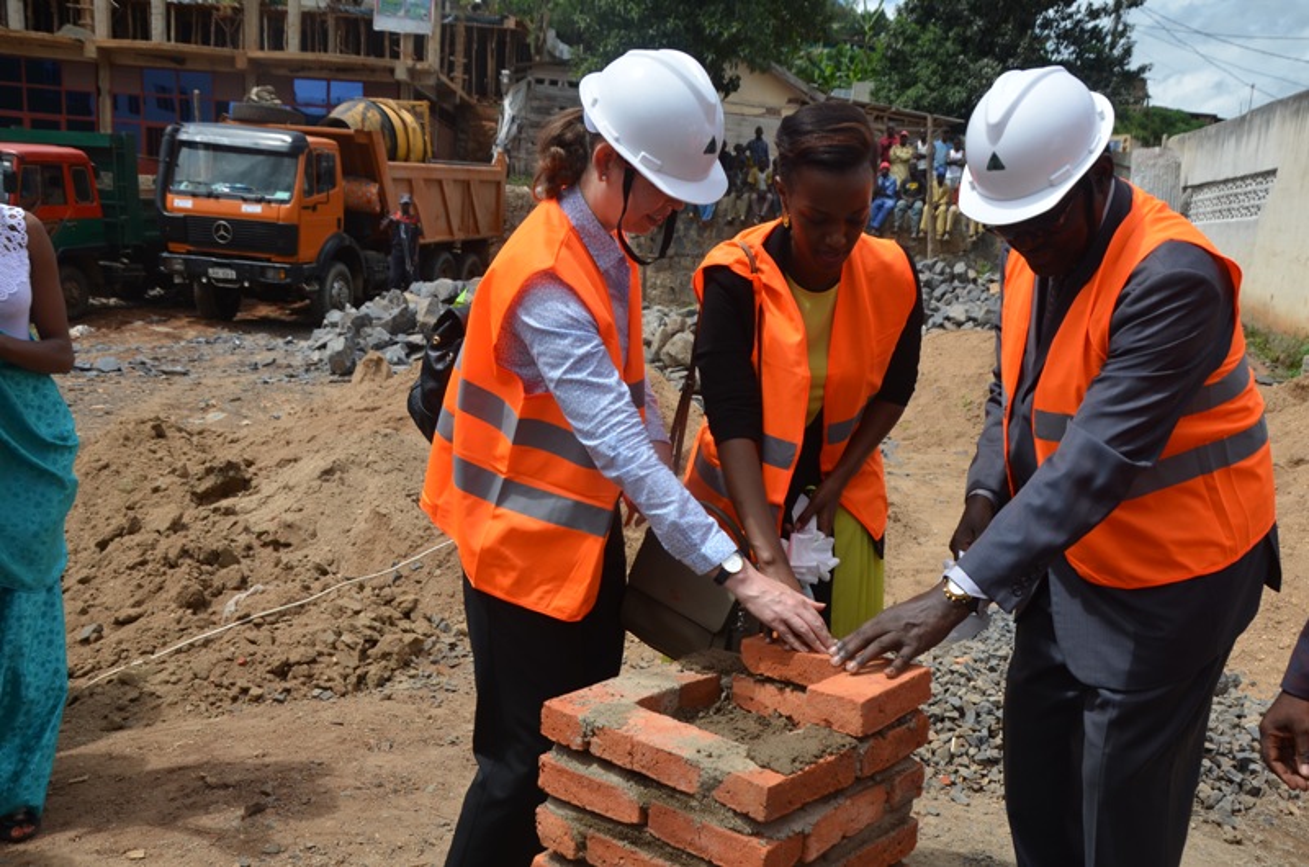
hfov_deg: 57.3
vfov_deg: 39.8
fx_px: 1198
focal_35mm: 33
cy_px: 434
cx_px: 654
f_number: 8
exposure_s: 1/250
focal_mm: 22
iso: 100
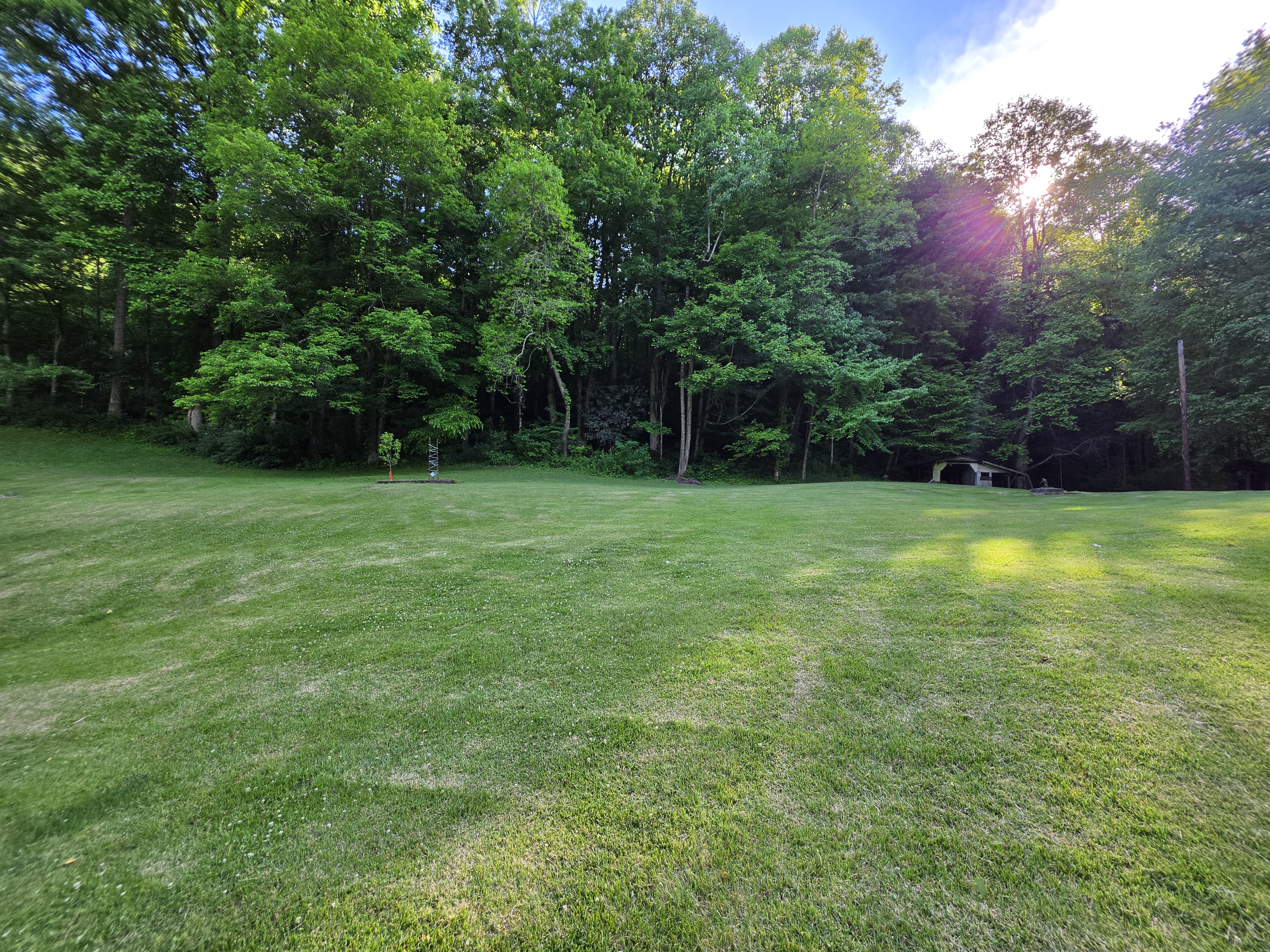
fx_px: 477
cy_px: 476
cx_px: 635
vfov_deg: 89.9
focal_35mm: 13
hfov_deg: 106.2
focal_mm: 2.2
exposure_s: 1/327
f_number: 1.9
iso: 32
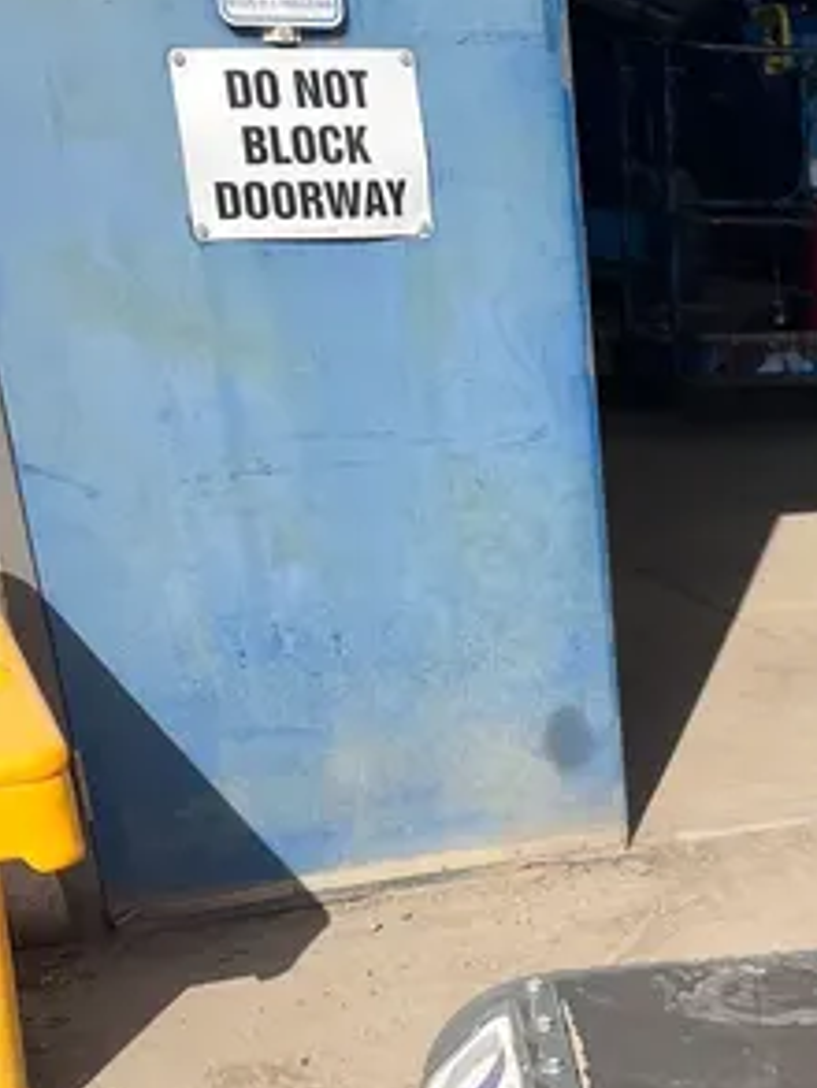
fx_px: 2044
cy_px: 1172
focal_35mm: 65
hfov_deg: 20.9
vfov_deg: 27.5
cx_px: 1018
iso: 50
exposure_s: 1/3876
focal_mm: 5.1
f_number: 1.6
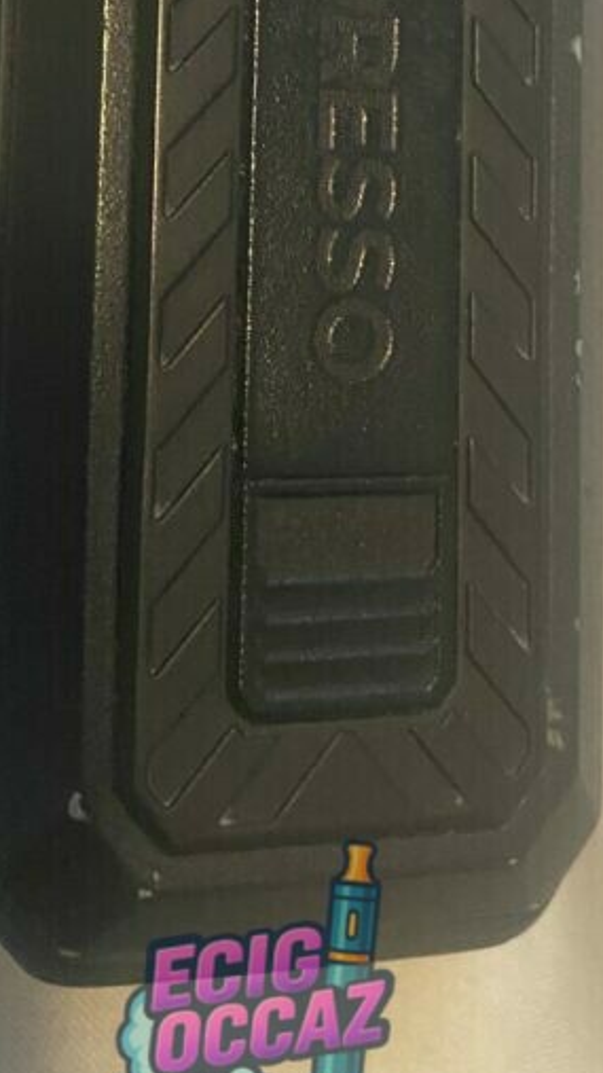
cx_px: 264
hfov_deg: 21.8
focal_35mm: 55
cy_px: 89
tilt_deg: -84.4
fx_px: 1564
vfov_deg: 35.4
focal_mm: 4.25
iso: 500
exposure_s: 1/58
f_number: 1.8
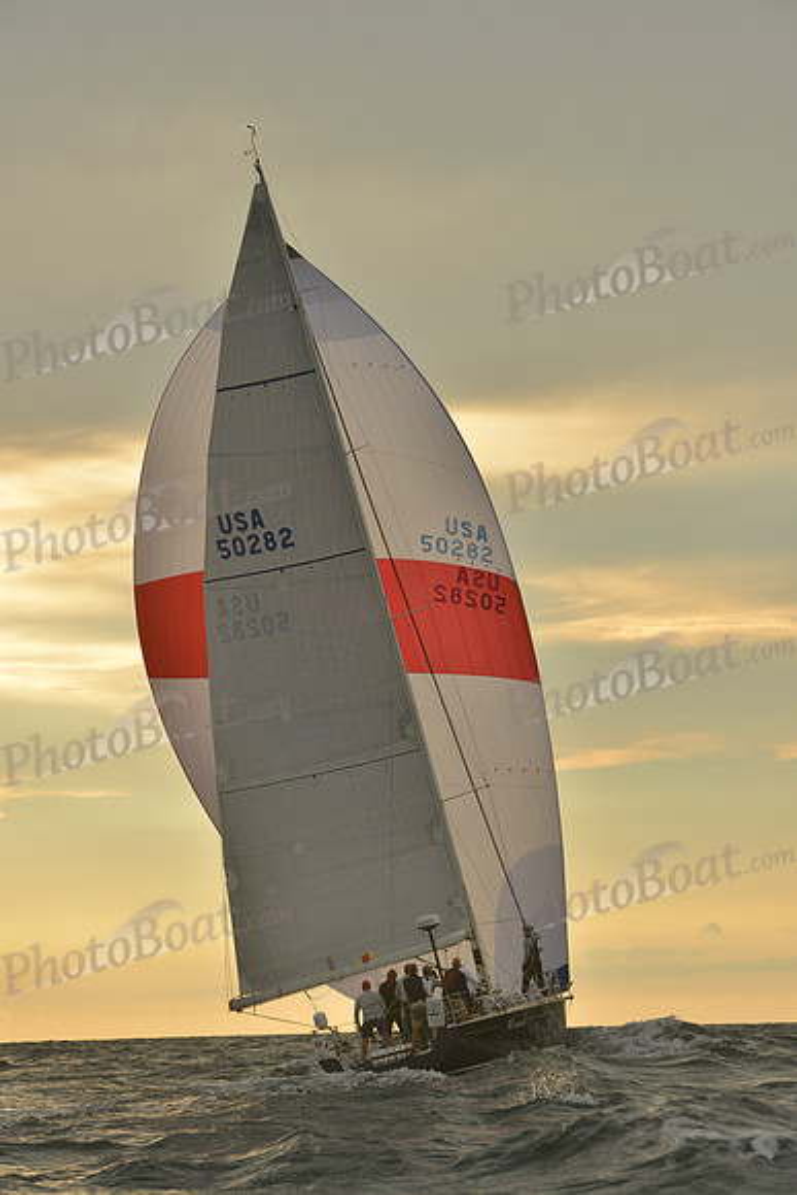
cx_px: 398
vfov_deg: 20.4
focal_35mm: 100
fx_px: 3319
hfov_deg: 13.7
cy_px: 598
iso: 400
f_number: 8
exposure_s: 1/640
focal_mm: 100
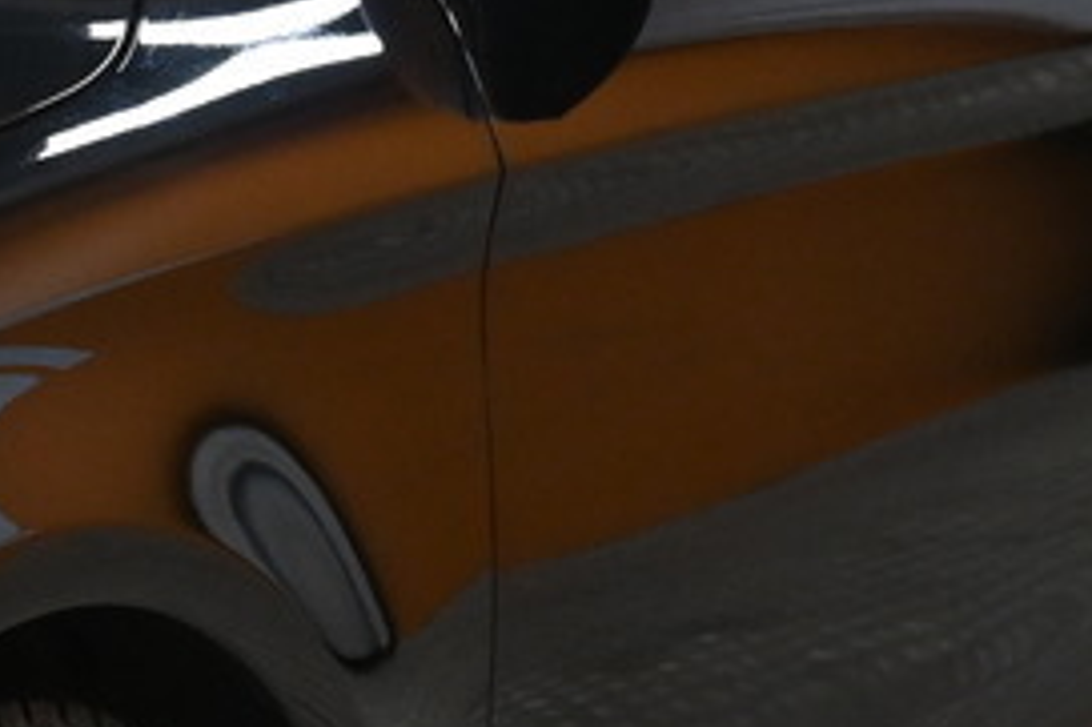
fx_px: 9215
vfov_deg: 4.5
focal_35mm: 304
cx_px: -811
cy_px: 349
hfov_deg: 6.6
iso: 1000
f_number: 5
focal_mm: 34
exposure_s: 1/80
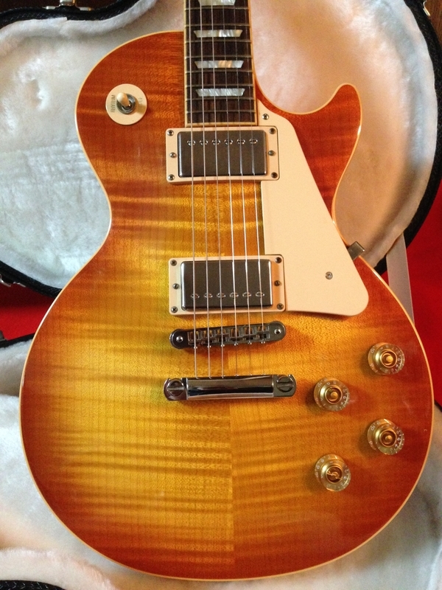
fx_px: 562
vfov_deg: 55.4
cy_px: 295
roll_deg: +0.4
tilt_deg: -37.7
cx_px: 221
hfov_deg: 42.9
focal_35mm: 33
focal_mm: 4.12
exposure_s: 1/17
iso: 400
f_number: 2.4
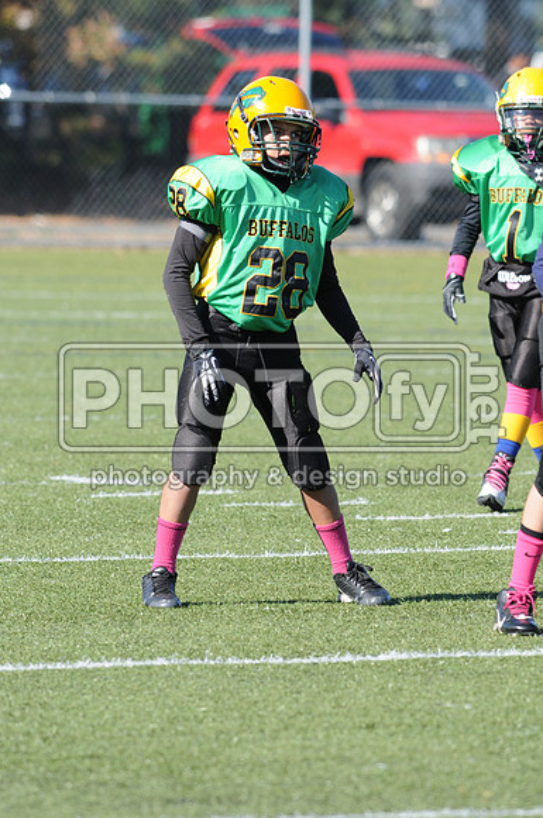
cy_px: 409
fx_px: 10211
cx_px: 272
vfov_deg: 4.6
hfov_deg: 3.0
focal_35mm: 450
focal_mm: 300
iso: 200
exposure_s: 1/500
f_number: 5.6
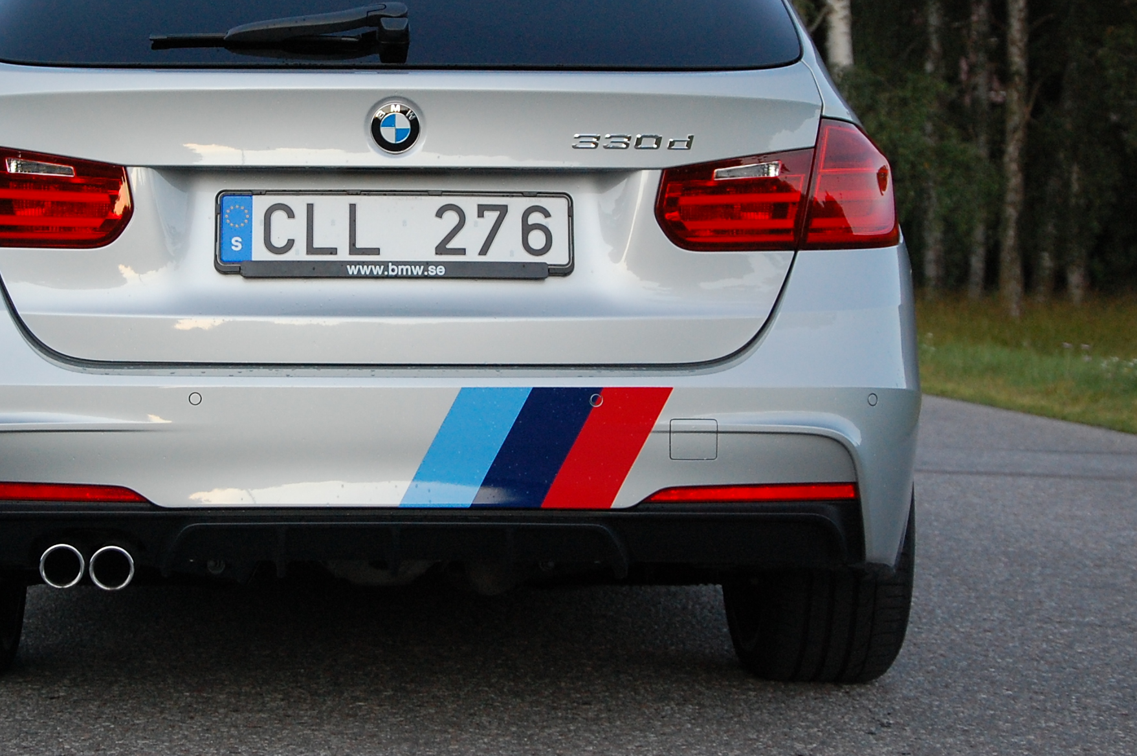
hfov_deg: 22.6
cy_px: 199
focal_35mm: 90
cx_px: 370
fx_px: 2836
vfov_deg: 15.1
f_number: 4.5
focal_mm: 35
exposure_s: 1/500
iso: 800
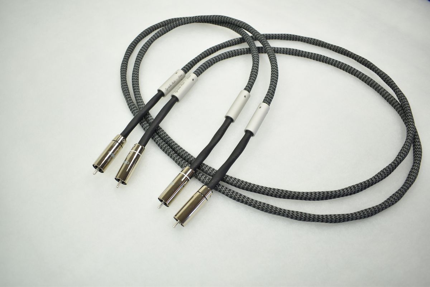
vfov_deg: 47.9
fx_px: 322
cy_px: 144
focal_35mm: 27
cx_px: 215
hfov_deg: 67.4
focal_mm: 18
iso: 100
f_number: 4
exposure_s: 1/60
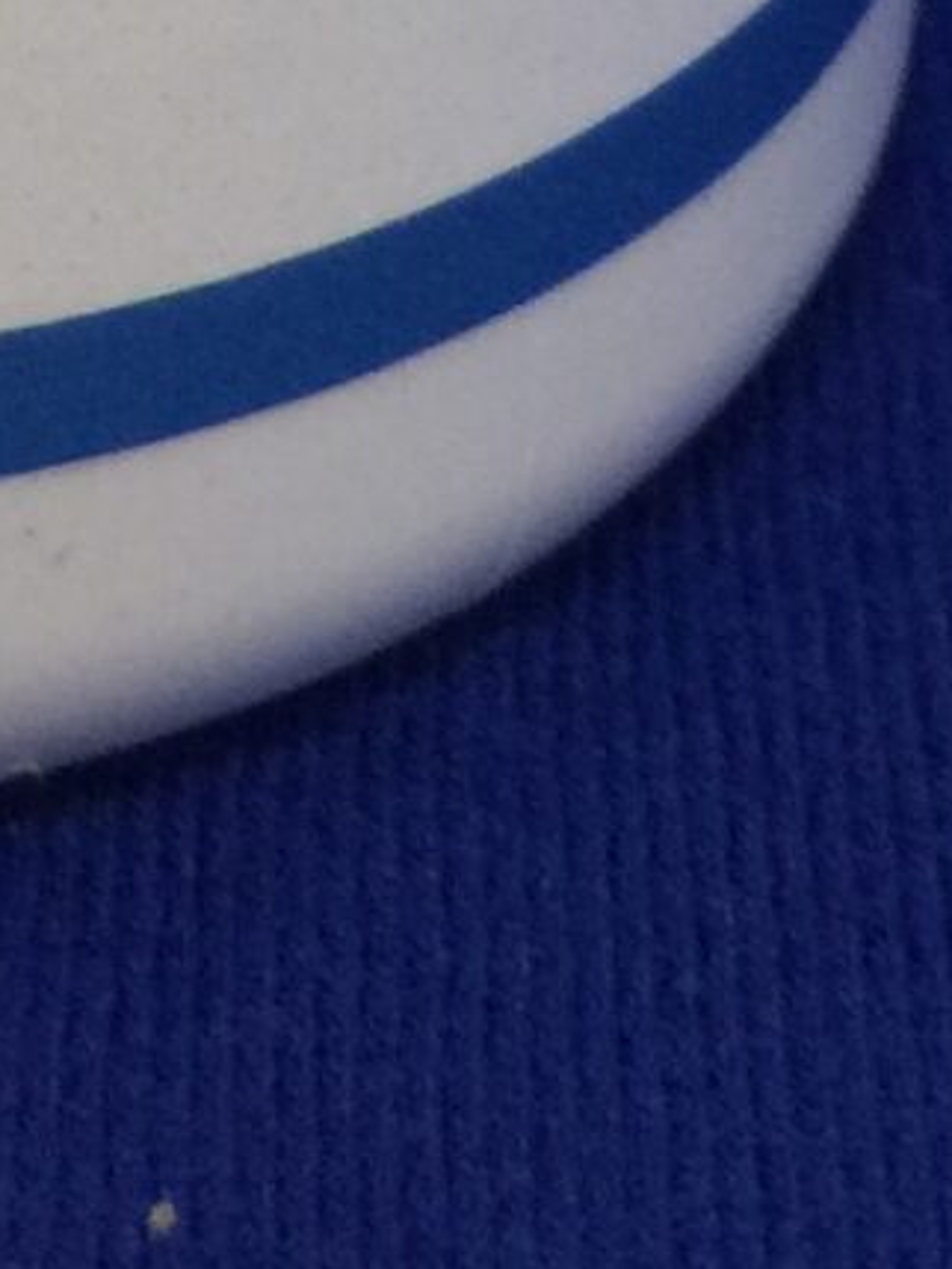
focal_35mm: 173
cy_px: -2417
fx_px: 6341
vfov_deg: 9.3
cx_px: -435
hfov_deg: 8.4
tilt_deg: -10.2
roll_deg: -0.3
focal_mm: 4.15
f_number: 2.2
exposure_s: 1/30
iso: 50
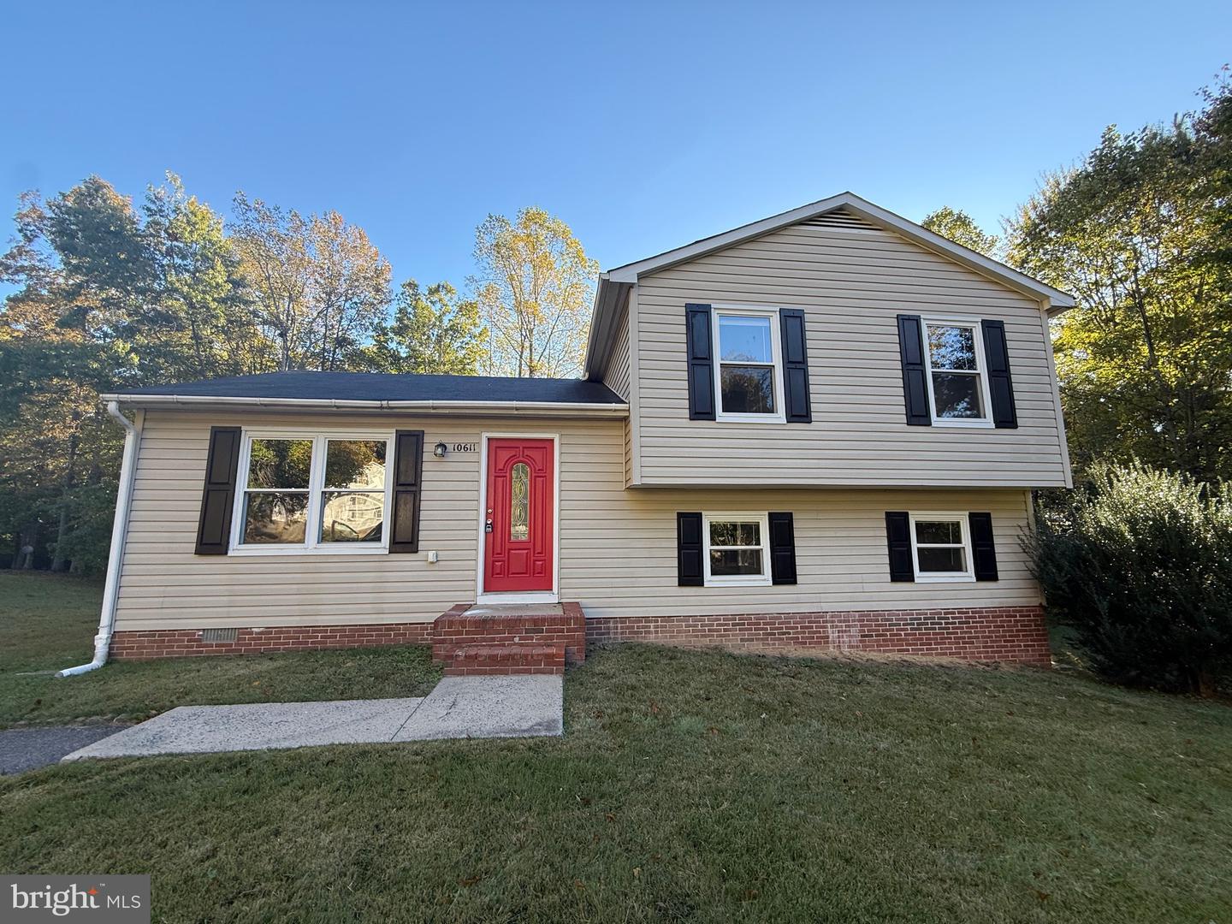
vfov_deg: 85.7
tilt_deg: +8.6
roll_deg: -0.5
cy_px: 462
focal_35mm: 14
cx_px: 616
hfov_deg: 102.1
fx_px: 498
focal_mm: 2.22
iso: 64
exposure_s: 1/282
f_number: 2.2
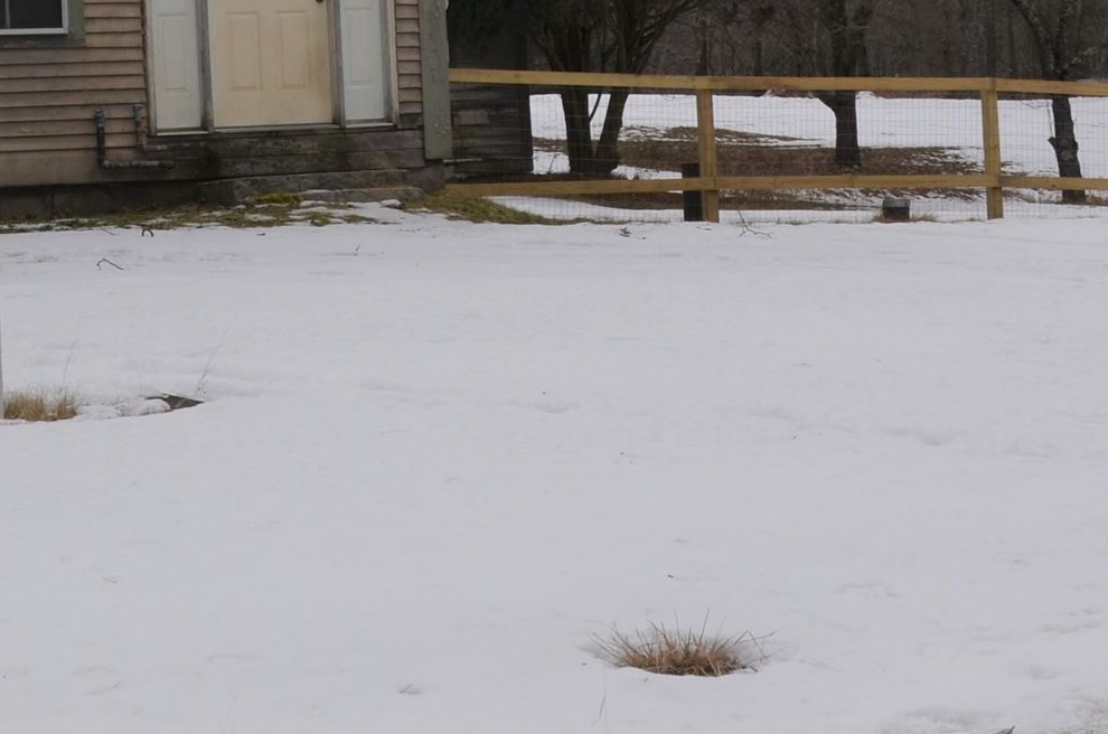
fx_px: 3717
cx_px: 441
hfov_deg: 16.9
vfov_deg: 11.1
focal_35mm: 121
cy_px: -41
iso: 100
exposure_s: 1/250
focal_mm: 26
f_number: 8
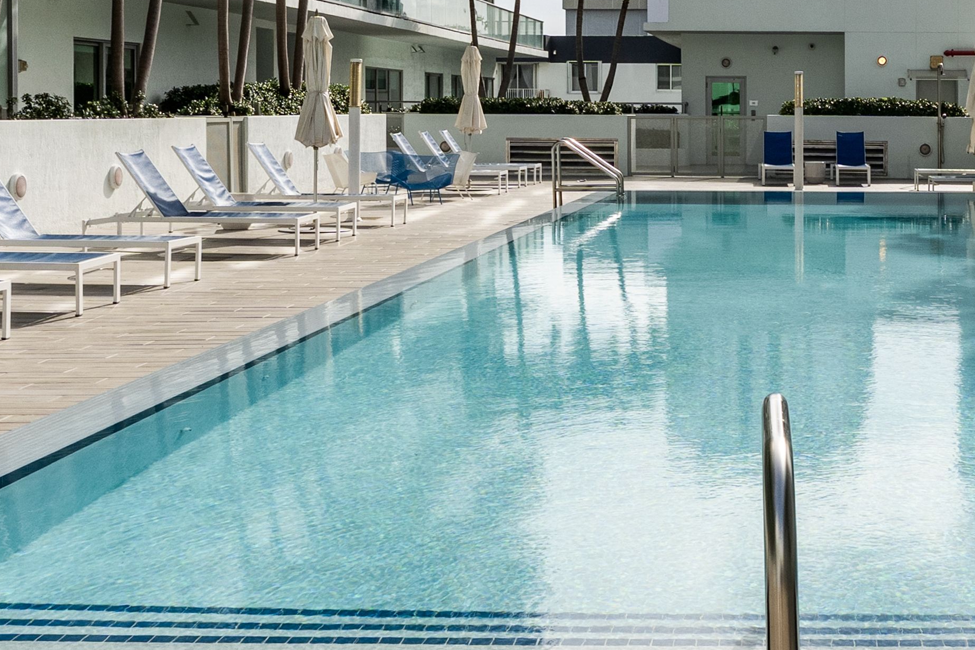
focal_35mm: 53
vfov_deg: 25.0
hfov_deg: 36.7
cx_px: 725
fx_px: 1435
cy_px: 102
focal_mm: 14
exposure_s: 1/250
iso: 200
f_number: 11
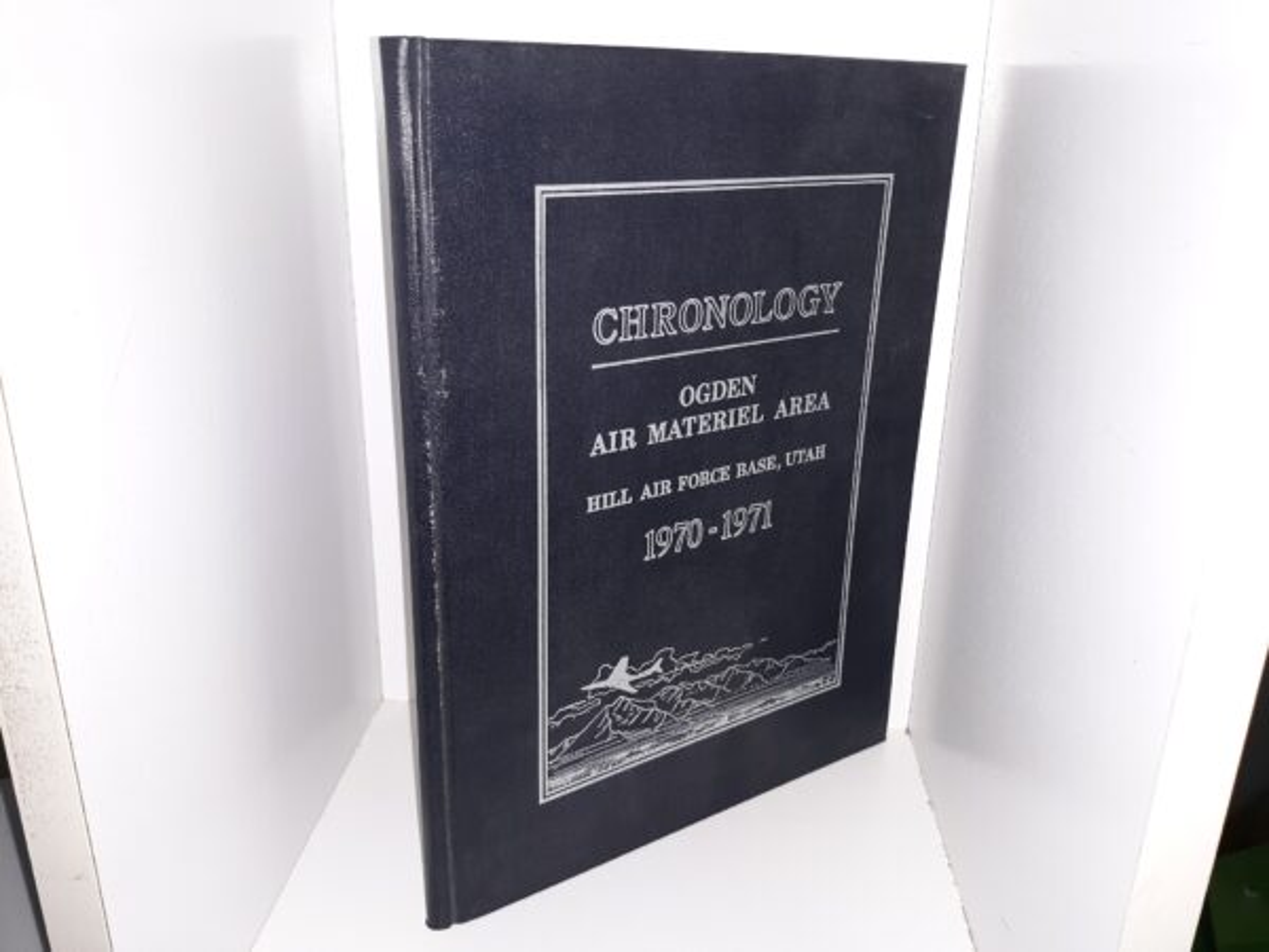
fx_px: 1026
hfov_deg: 63.4
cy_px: 476
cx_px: 634
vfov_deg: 49.7
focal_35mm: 28
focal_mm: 3.7
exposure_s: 1/60
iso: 64
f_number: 1.7
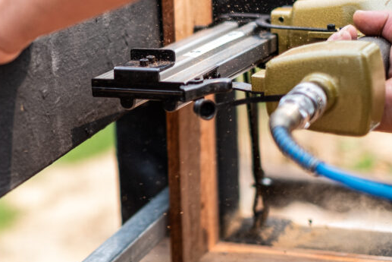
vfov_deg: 13.0
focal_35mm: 105
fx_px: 1144
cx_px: 8
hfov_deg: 19.0
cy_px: 59
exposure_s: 1/2000
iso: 200
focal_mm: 35
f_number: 1.6
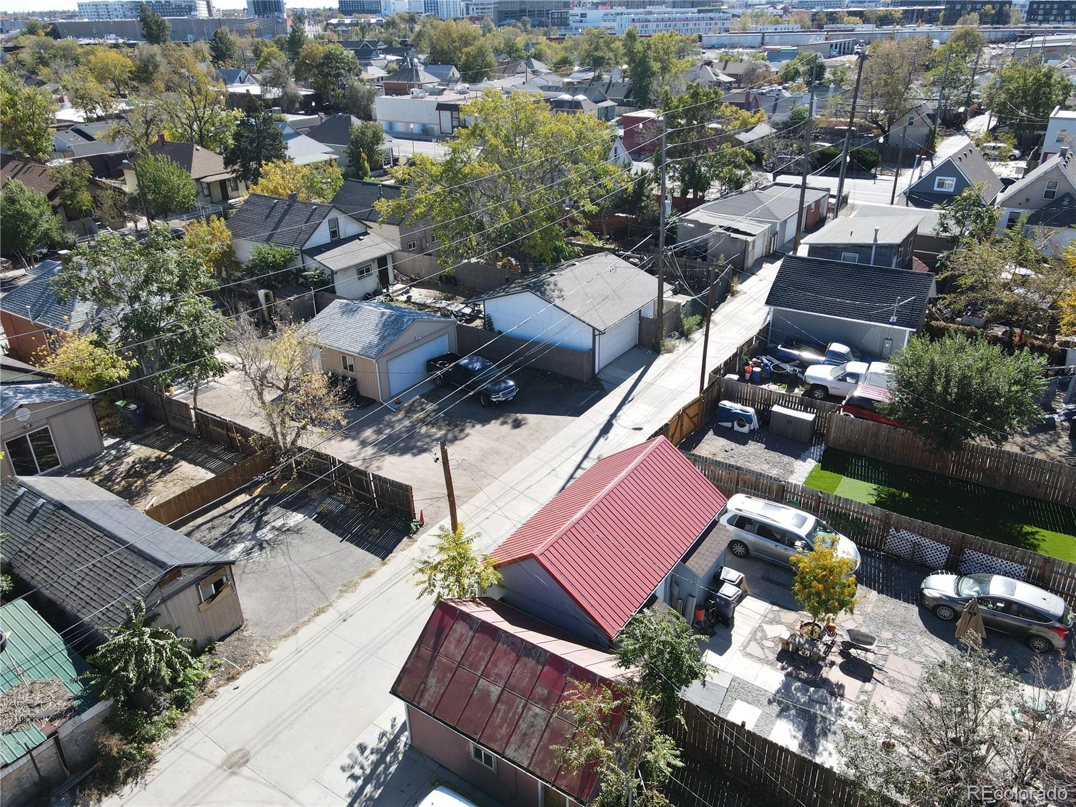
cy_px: 404
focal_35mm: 24
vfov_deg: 56.8
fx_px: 746
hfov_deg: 71.6
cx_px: 538
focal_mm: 4.5
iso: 100
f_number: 2.8
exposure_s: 1/320
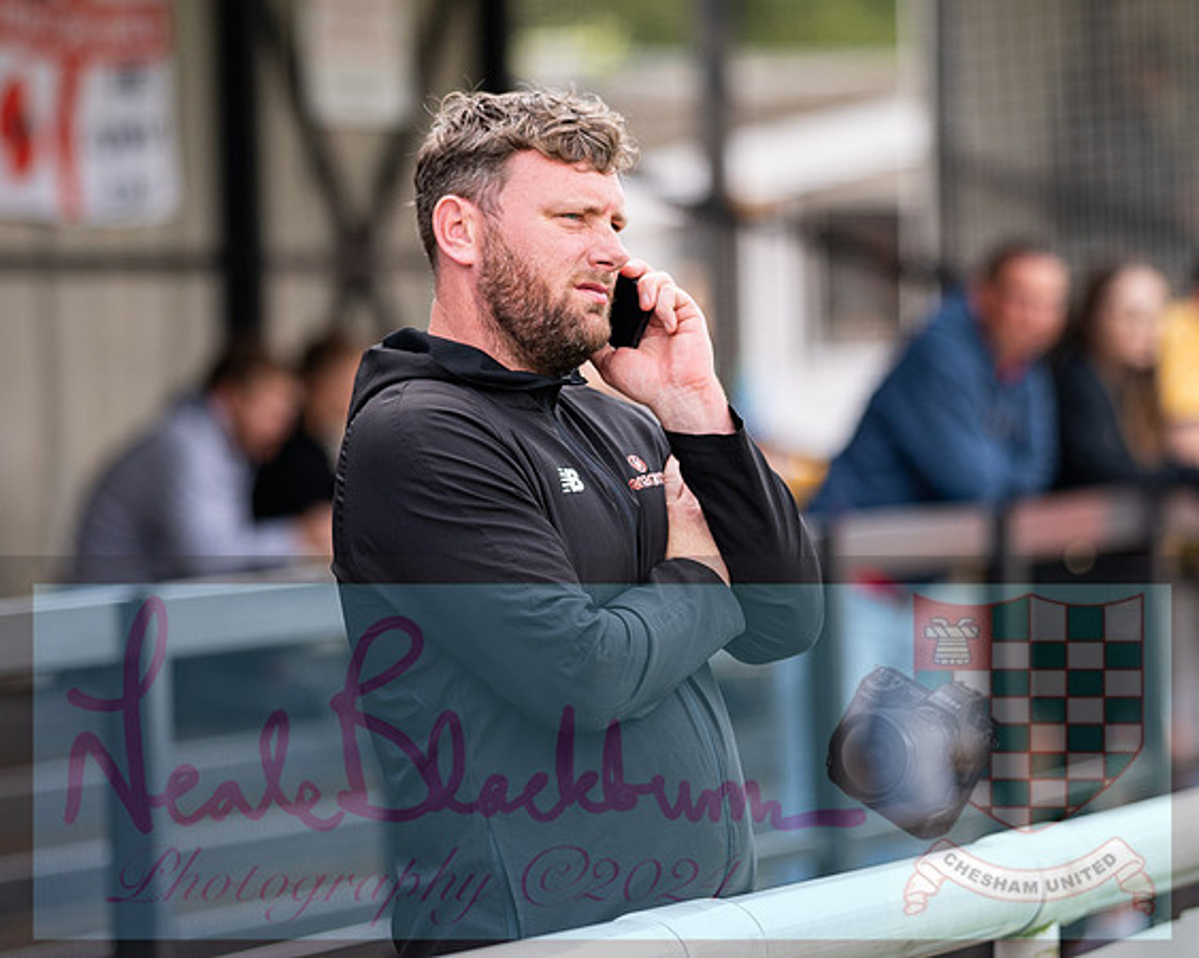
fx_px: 10004
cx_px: 625
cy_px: 455
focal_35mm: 282
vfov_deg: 5.5
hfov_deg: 6.9
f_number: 1.8
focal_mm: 135
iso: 200
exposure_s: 1/2500
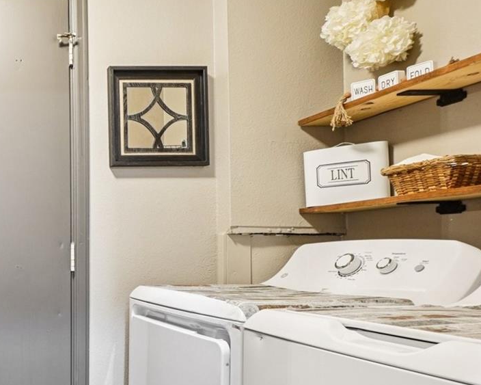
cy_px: 261
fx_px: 455
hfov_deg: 43.0
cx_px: -52
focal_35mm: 32
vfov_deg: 45.0
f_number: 8
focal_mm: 10
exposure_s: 1/1.67
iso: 400
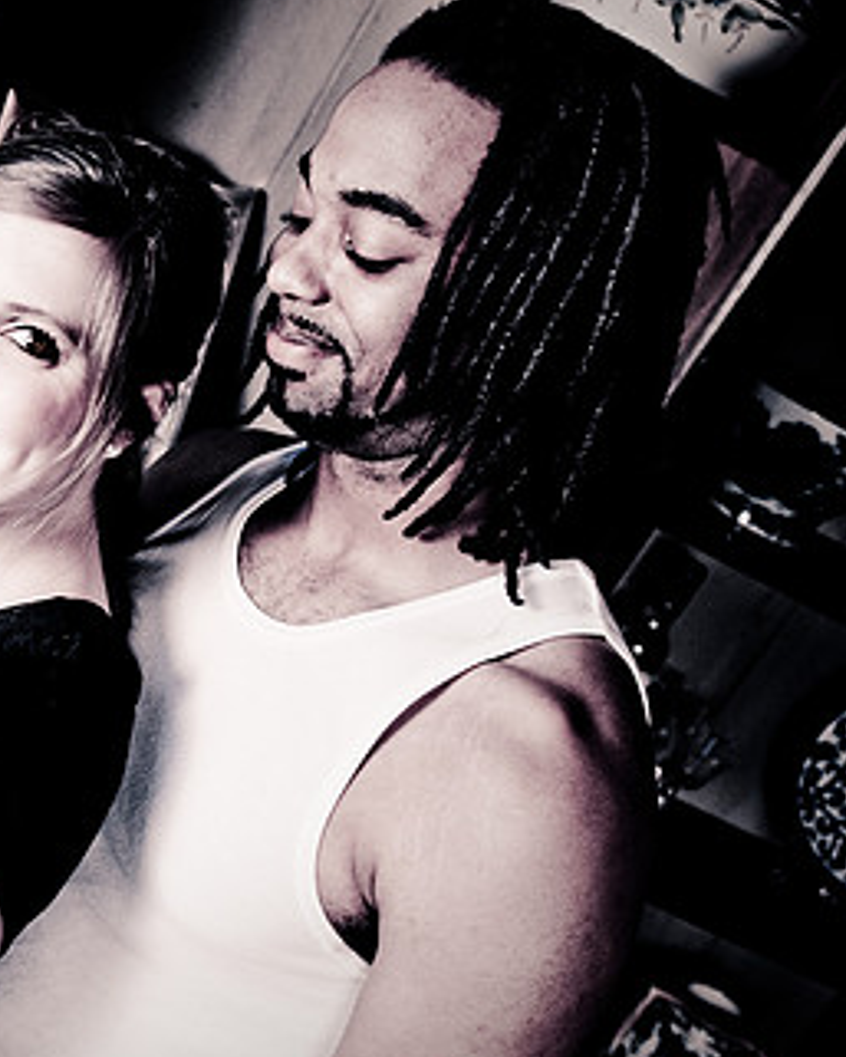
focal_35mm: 61
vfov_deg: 31.0
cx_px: -69
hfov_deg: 23.5
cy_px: 528
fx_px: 1908
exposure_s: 1/30
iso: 320
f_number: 2.8
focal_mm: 24
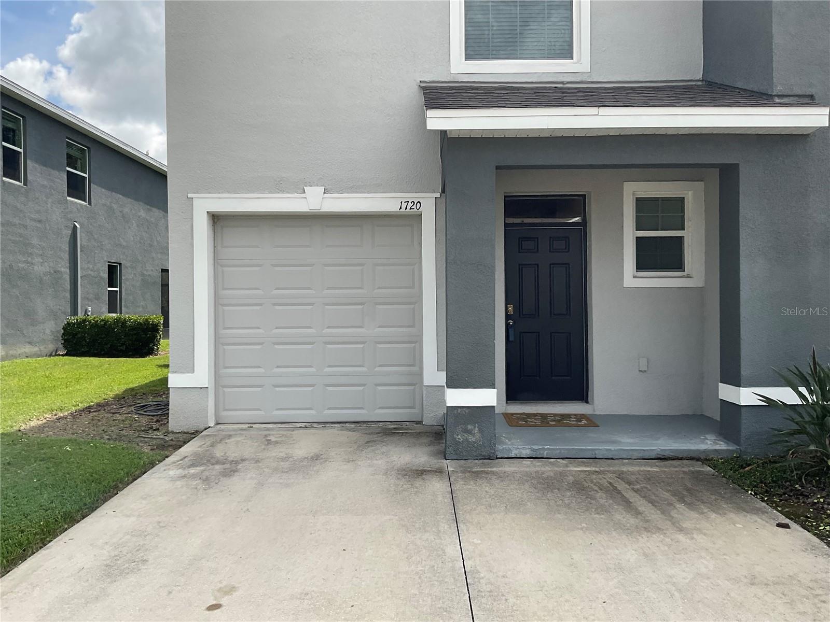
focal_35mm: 29
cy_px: 311
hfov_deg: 61.7
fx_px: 695
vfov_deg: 48.2
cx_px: 415
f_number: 1.8
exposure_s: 1/1534
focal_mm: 3
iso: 16
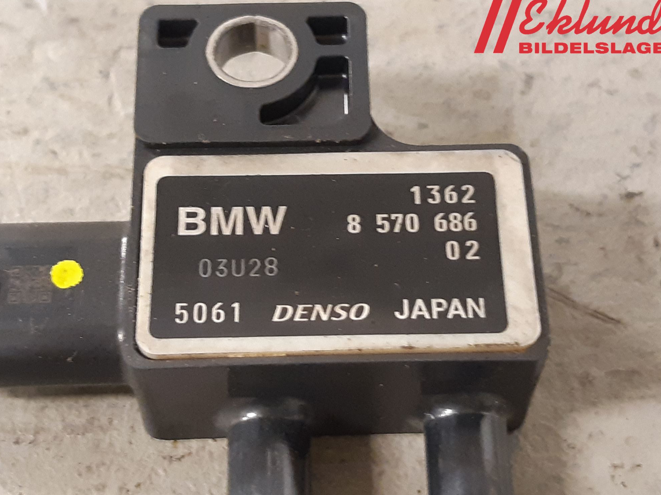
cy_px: 254
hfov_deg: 65.3
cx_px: 337
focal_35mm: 27
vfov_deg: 51.3
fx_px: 516
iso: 320
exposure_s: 1/25
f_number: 1.7
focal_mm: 3.93
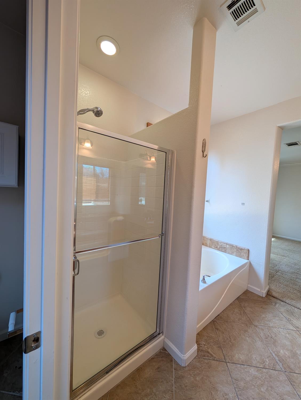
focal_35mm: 12
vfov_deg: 110.4
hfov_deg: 94.7
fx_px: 139
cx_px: 150
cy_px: 200
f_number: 1.7
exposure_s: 1/60
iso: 72
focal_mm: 2.02
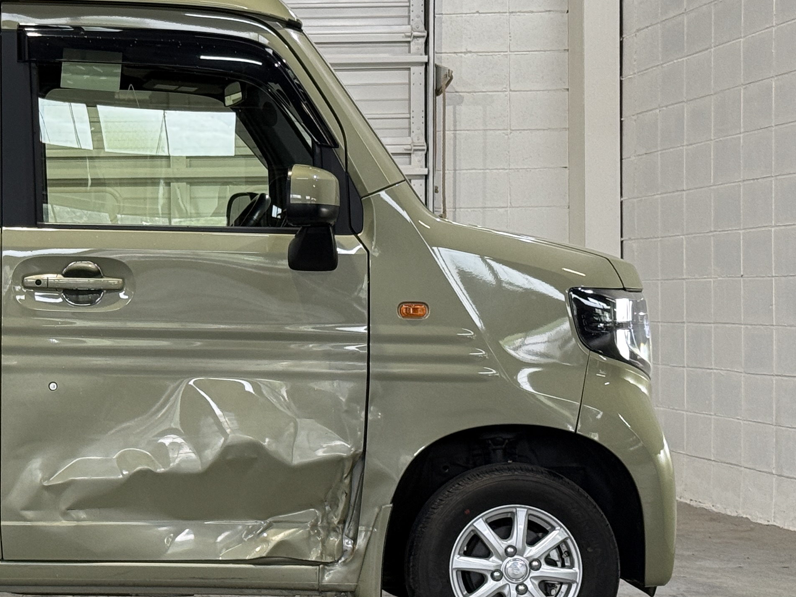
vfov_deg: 14.5
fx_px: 2346
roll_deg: +0.5
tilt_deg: -1.2
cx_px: 19
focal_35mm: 102
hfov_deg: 18.8
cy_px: 357
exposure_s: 1/60
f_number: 1.78
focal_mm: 6.76
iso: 100
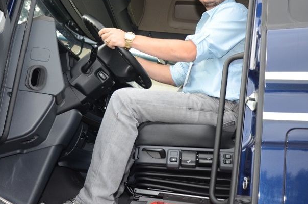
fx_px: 521
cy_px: 52
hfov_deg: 32.9
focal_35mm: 61
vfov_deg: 22.0
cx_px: 135
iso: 640
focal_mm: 24
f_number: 3.8
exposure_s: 1/250
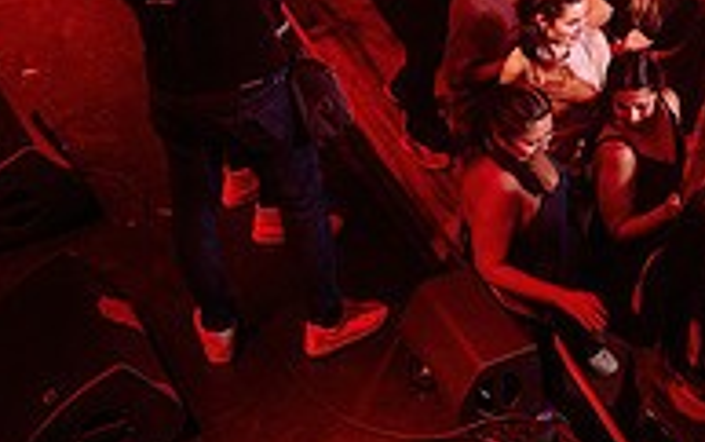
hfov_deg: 16.2
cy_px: 0
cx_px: 625
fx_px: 2442
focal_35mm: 127
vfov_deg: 10.3
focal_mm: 34
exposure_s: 1/40
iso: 800
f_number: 3.2
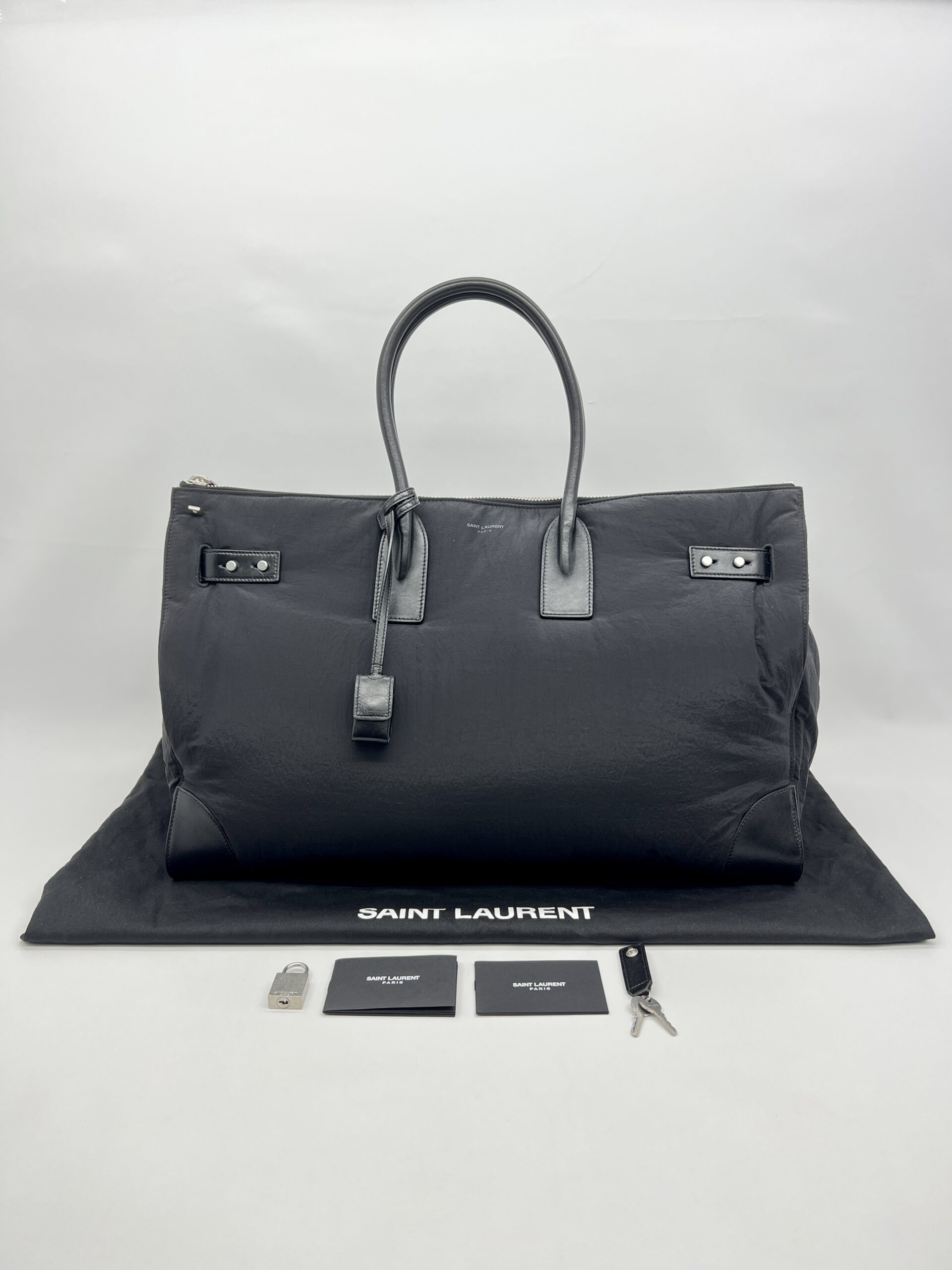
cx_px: 476
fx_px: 953
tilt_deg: -14.8
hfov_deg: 53.1
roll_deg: +0.3
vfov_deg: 67.3
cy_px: 635
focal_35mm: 26
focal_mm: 5.7
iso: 40
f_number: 1.5
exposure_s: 1/100
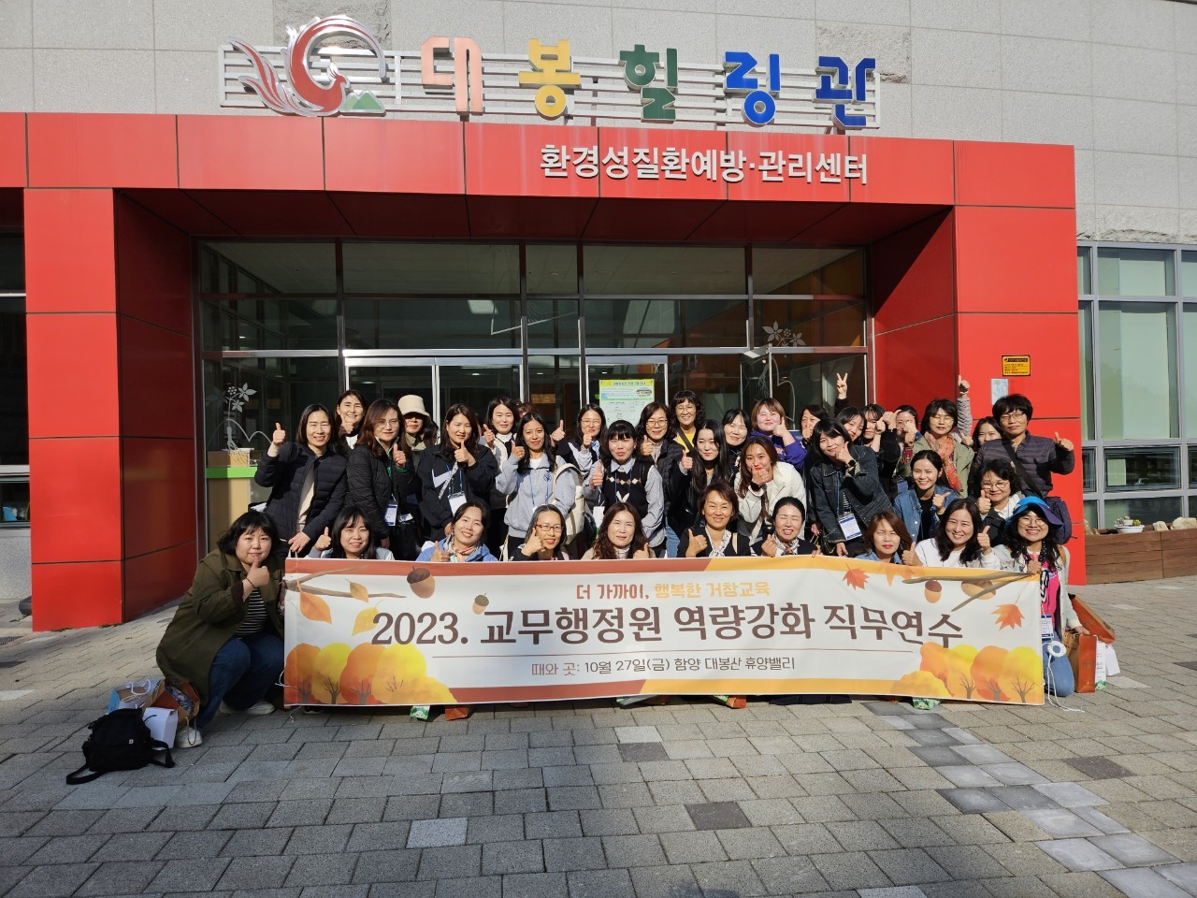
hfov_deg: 73.9
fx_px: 795
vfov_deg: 58.9
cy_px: 449
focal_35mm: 23
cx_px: 598
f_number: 1.8
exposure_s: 1/5000
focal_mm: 5.4
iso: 25
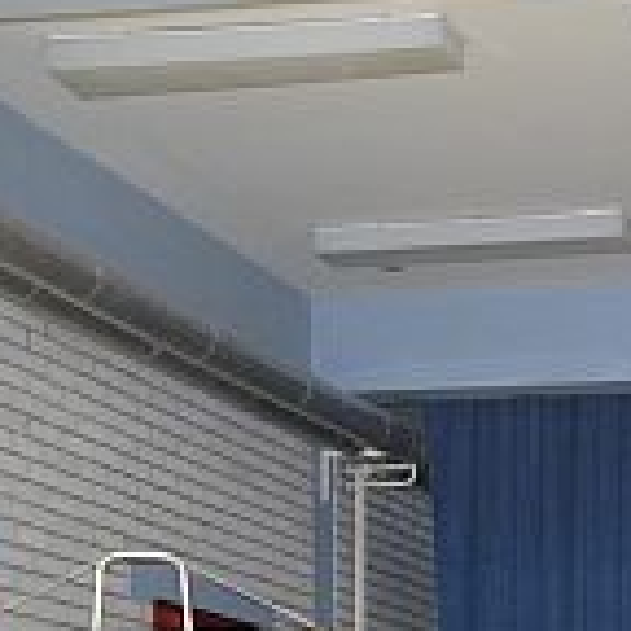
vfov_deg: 12.9
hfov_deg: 12.8
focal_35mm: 131
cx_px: 898
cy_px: 802
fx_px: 2696
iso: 2000
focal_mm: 25
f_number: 4
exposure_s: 1/60
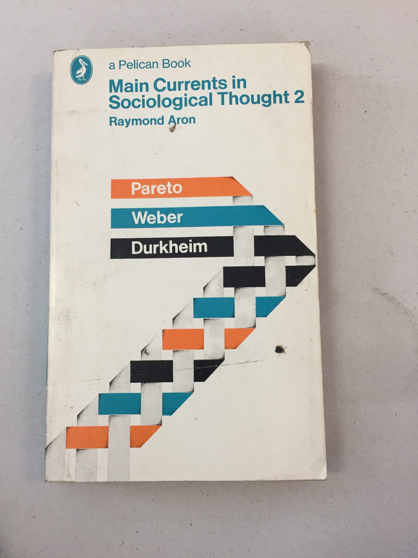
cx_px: 209
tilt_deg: -85.0
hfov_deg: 48.2
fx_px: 467
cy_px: 279
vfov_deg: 61.7
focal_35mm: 29
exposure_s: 1/33
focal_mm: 4.15
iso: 64
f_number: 2.2
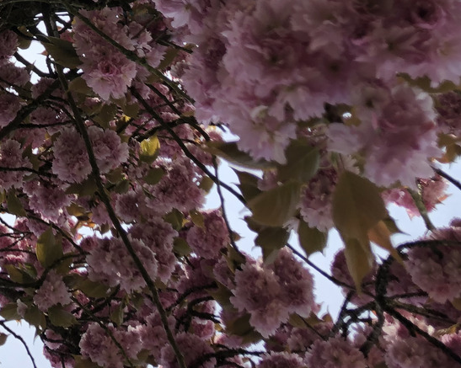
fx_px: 1091
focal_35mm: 80
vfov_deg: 17.8
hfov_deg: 22.4
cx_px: -55
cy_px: -122
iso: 20
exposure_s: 1/747
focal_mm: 4
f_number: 1.8
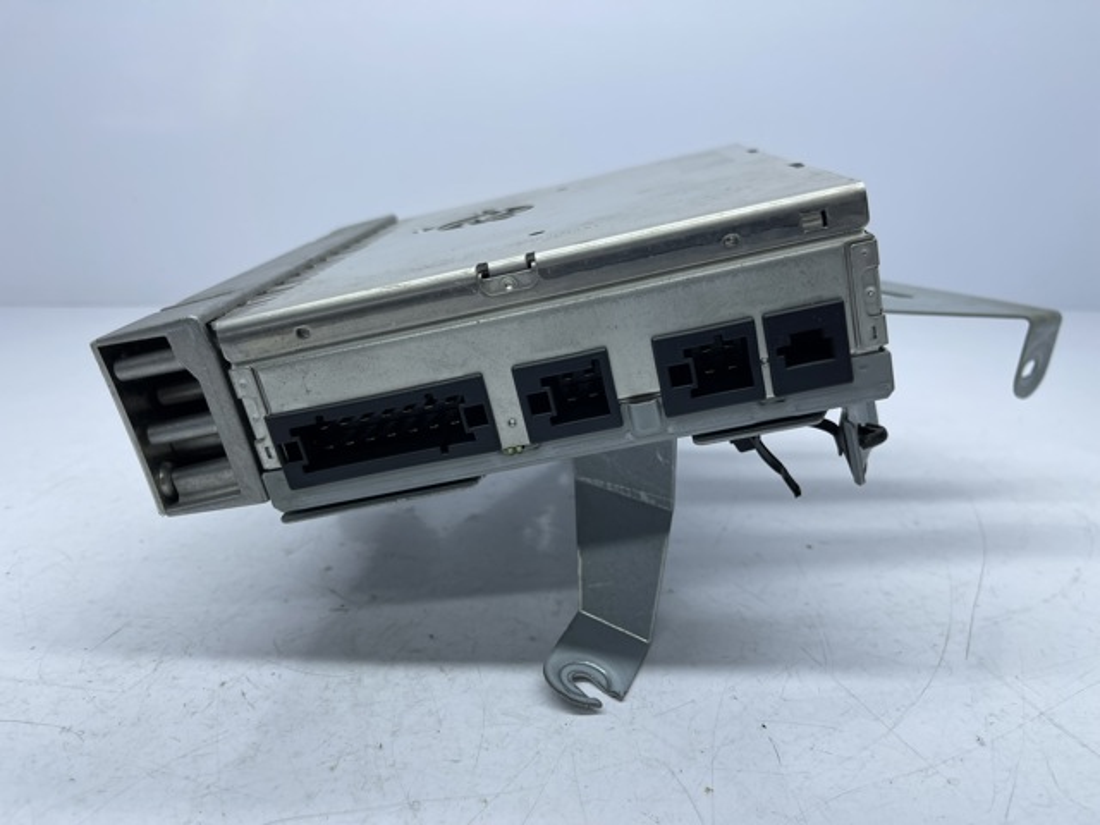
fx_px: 794
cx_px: 550
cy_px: 412
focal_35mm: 25
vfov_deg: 54.9
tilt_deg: -18.1
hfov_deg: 69.4
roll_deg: +0.5
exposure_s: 1/484
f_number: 1.6
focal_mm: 5.1
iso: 32
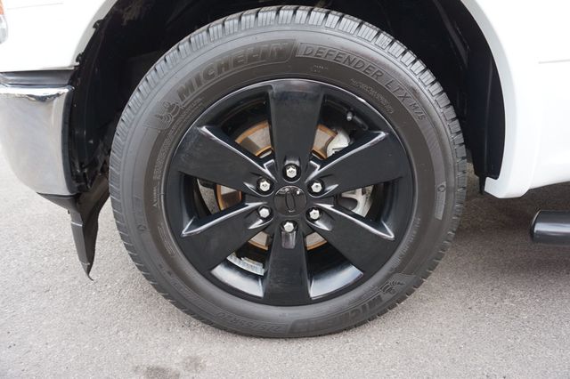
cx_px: 285
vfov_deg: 53.1
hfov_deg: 73.8
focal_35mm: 24
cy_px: 190
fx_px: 380
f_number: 4
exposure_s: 1/60
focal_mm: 16
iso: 200
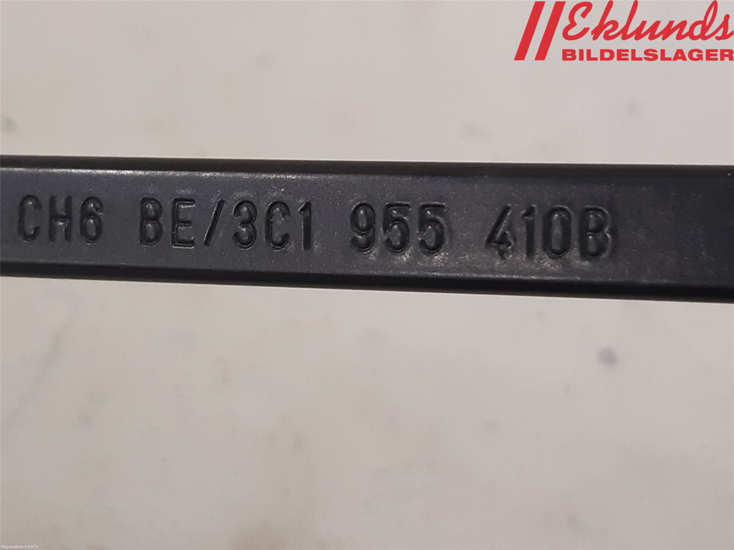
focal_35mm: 26
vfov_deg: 53.1
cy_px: 275
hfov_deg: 67.3
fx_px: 551
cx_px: 367
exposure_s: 1/50
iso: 200
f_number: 1.7
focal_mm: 3.93
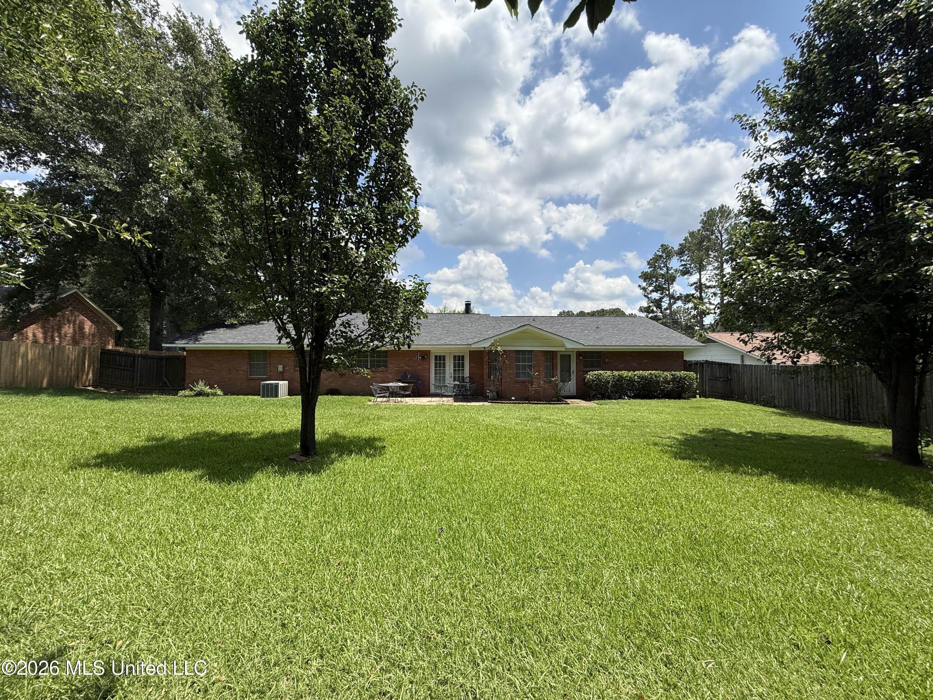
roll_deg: -0.1
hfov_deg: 102.1
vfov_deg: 85.7
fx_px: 377
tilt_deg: +1.7
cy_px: 350
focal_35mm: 14
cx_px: 466
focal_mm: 2.22
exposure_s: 1/1961
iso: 50
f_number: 2.2
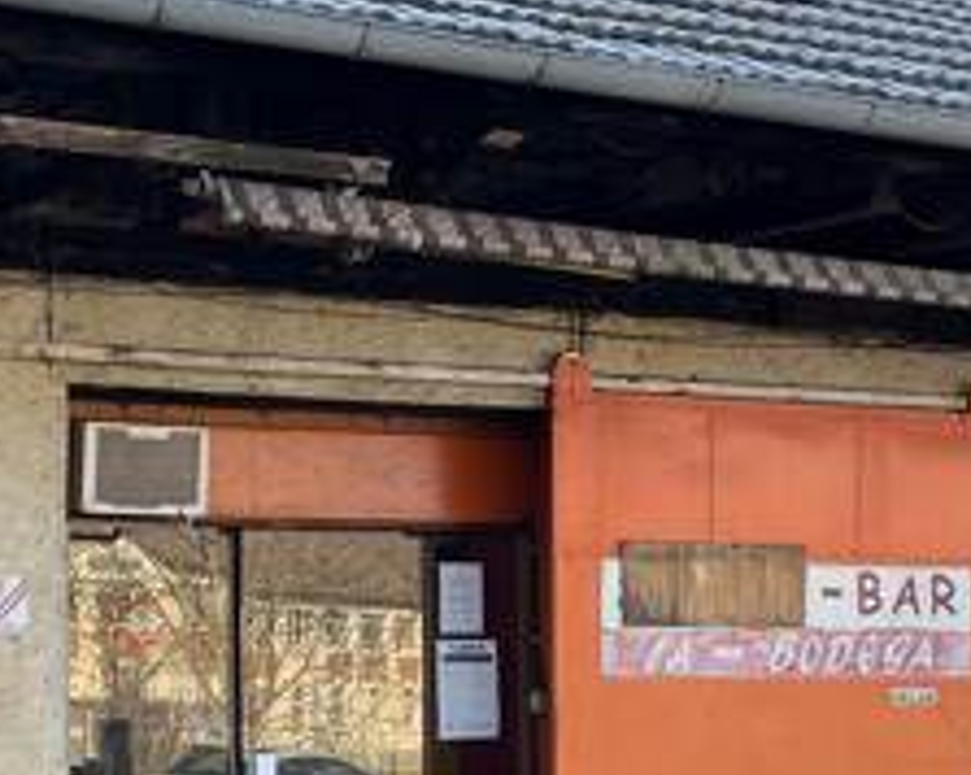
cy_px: 666
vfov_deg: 16.7
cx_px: 314
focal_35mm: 91
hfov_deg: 21.0
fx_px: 2613
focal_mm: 5.1
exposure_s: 1/370
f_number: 1.6
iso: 50
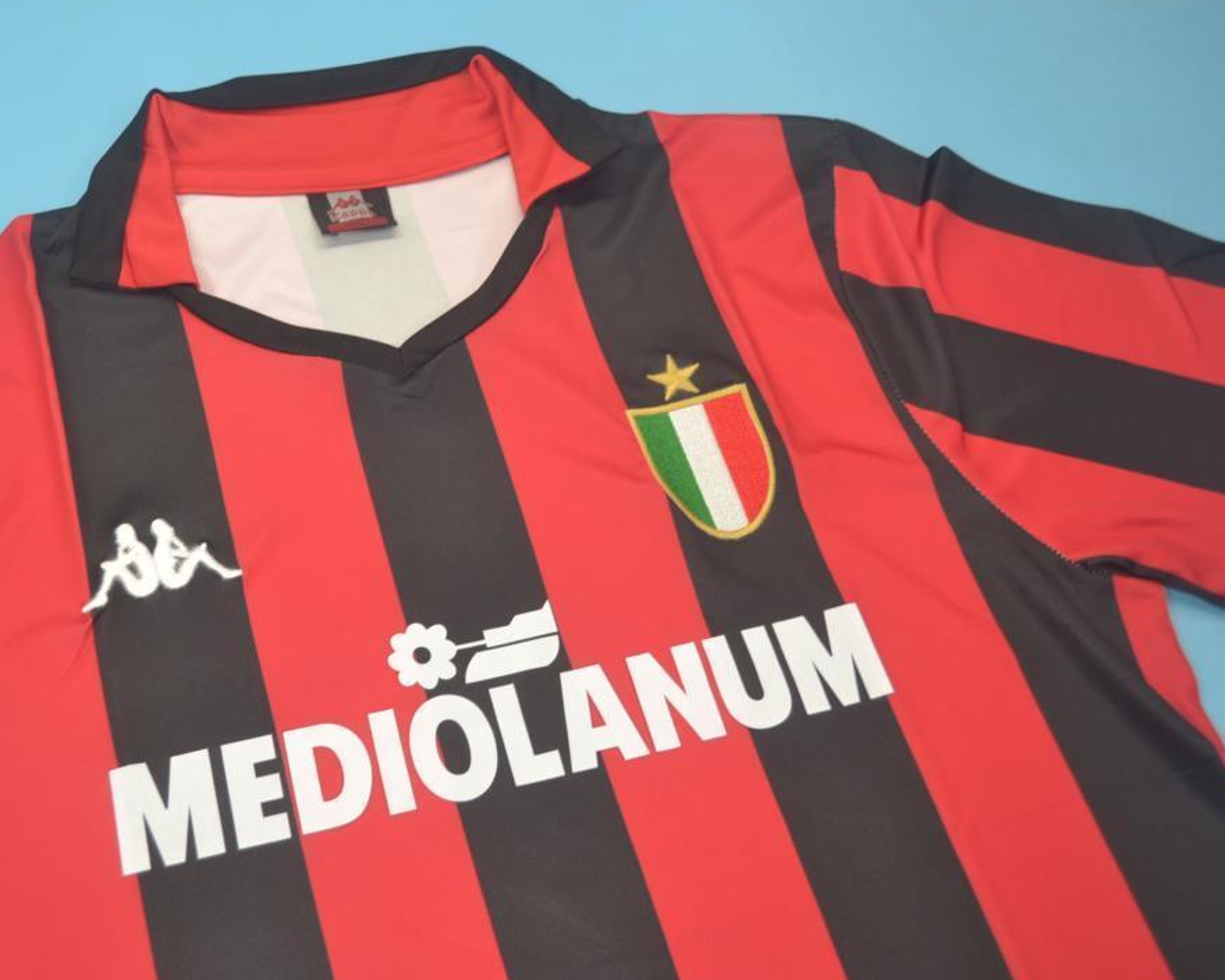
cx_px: 476
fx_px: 1378
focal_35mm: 38
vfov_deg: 39.2
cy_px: 490
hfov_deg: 47.6
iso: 200
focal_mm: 22
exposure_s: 1/80
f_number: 4
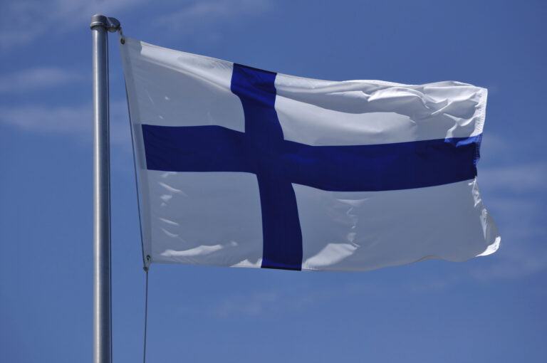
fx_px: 3756
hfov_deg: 8.3
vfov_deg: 5.5
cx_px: 274
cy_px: 182
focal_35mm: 248
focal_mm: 165
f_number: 5
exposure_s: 1/1600
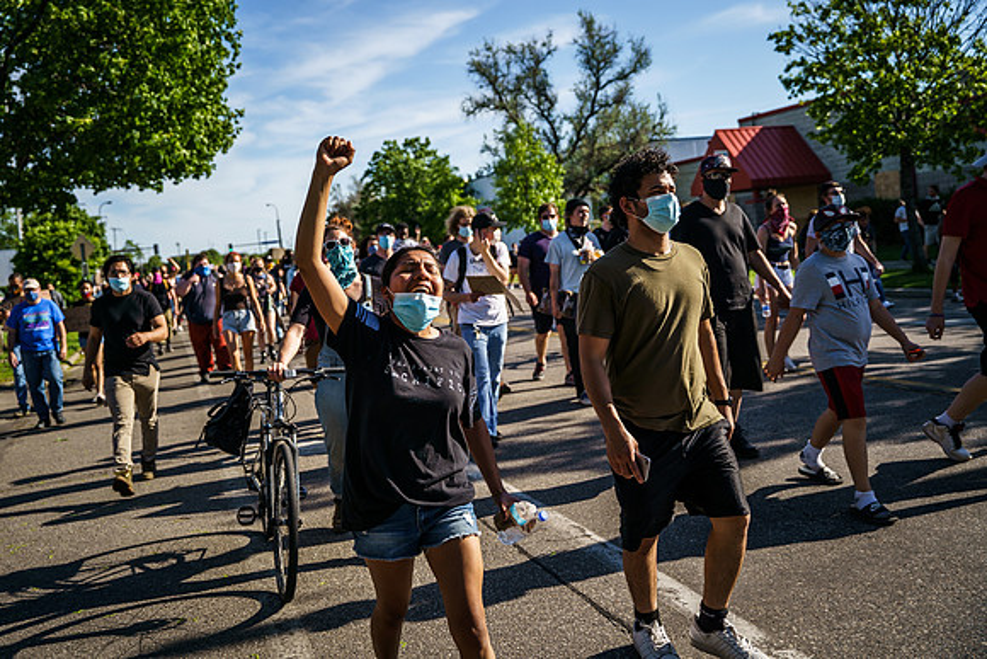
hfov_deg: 56.7
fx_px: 913
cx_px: 467
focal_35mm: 33
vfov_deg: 39.6
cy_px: 312
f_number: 2.8
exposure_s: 1/2500
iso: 200
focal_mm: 31.6
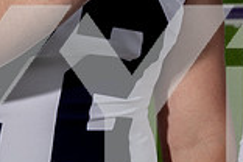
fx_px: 1451
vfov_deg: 6.3
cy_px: -100
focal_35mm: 215
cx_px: 201
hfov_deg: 9.5
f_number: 8
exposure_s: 1/250
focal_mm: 58
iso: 250
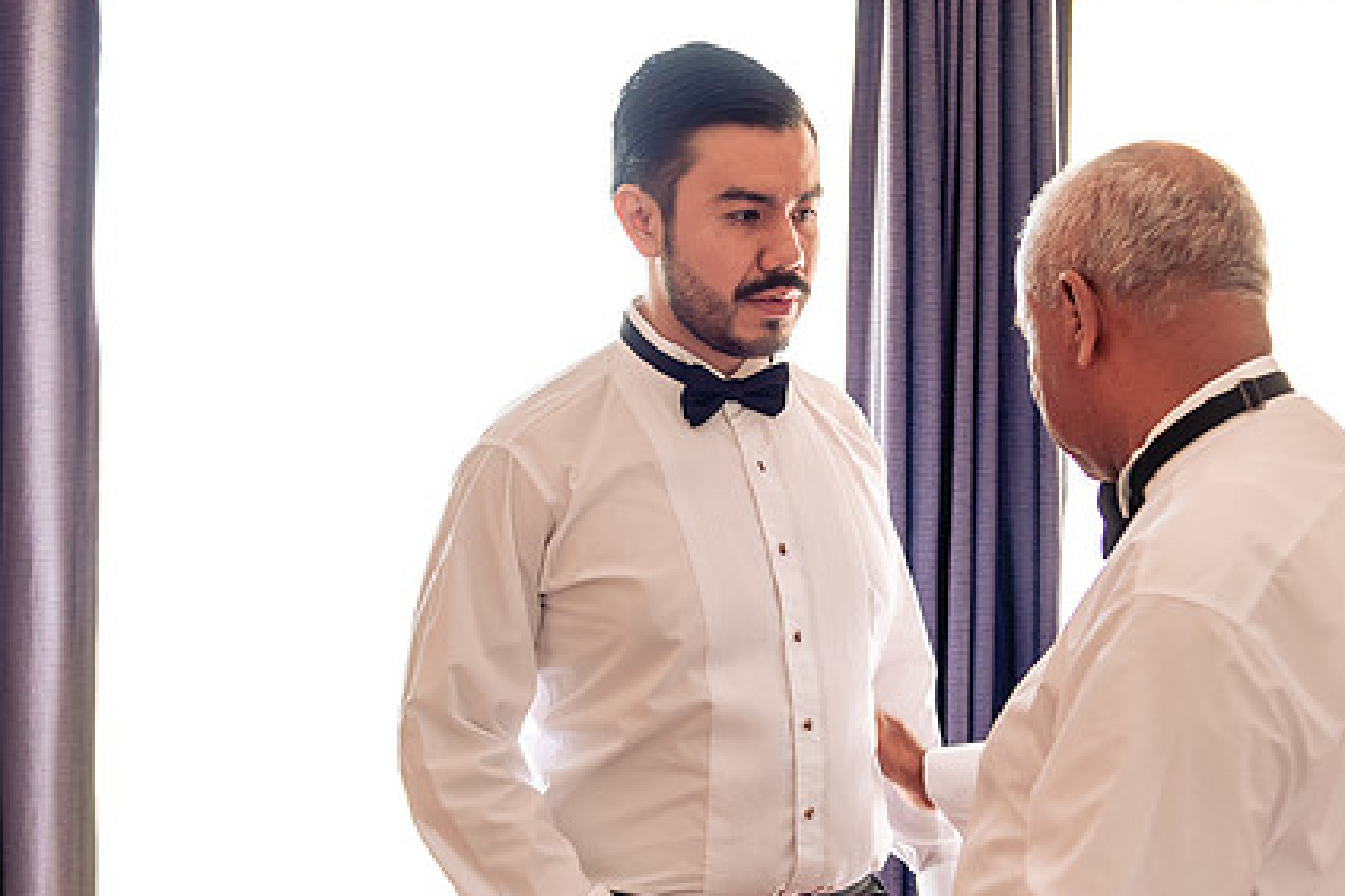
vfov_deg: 22.6
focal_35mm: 60
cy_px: 529
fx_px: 2241
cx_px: 685
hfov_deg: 33.4
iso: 800
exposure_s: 1/160
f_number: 3.5
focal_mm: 42
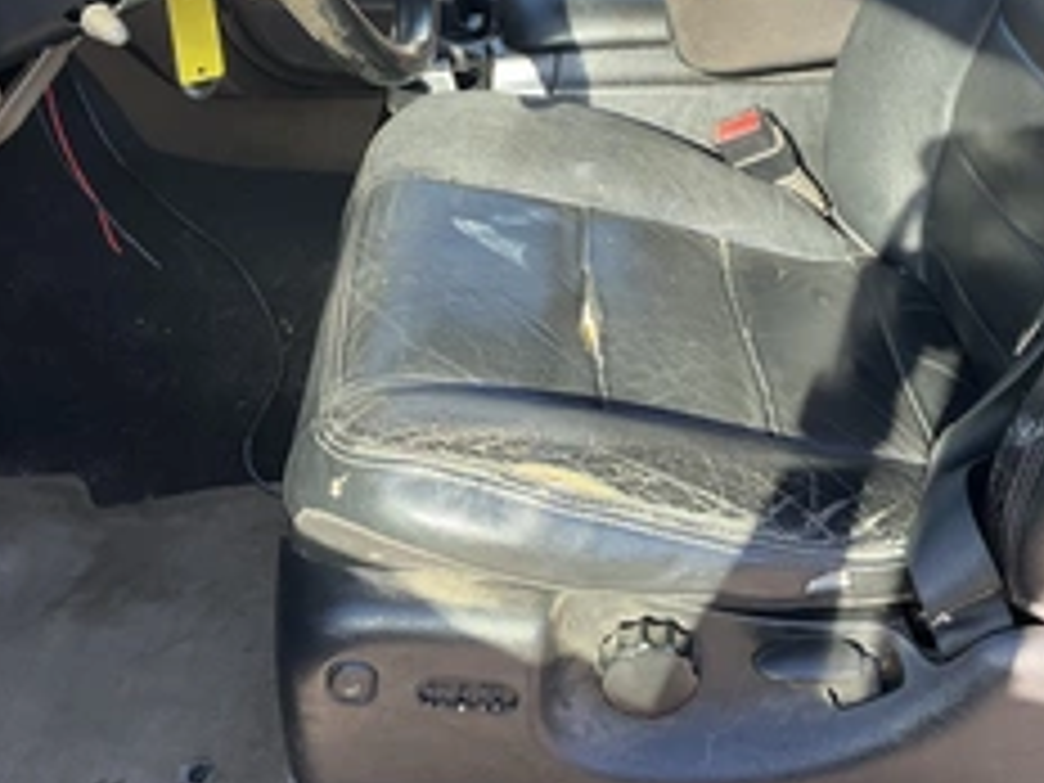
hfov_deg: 38.2
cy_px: 212
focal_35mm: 50
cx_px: 540
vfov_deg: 28.7
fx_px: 1508
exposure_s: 1/122
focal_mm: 3
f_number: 1.8
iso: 20
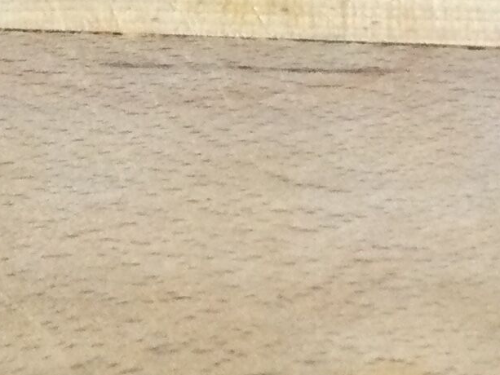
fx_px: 2384
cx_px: -190
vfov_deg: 8.7
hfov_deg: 11.6
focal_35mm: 165
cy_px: -232
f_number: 2.4
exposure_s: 1/33
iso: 32
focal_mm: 3.3
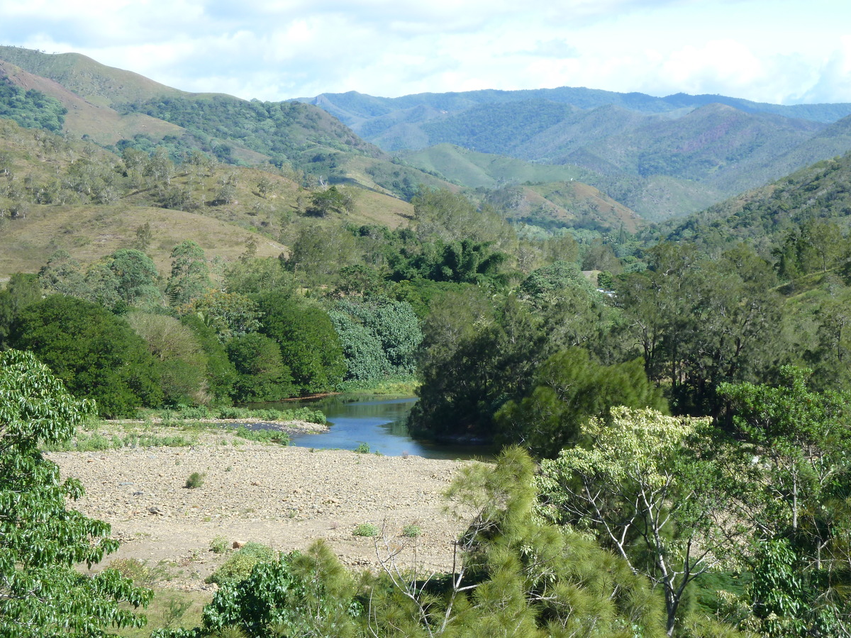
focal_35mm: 96
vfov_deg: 15.4
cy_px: 319
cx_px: 426
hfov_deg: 20.4
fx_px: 2360
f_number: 4.3
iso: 80
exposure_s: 1/250
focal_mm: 15.8
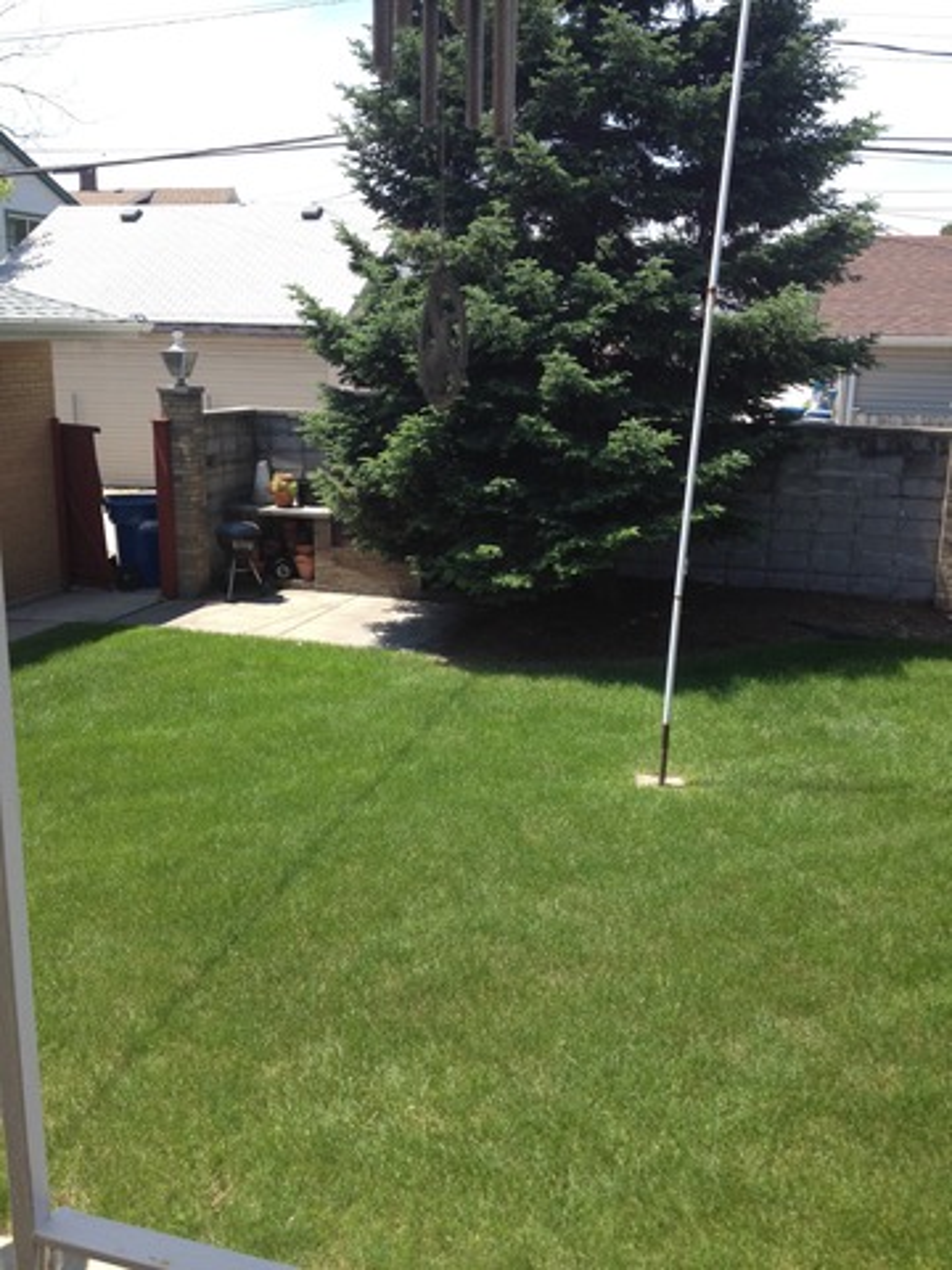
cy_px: 635
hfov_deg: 40.7
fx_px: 1283
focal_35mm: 35
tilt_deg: -14.5
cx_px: 476
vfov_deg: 52.6
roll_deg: -0.3
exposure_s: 1/708
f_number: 2.4
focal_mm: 4.28
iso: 50
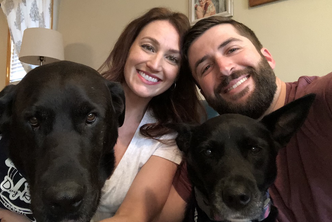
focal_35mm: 34
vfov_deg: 38.9
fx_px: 314
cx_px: 163
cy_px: 99
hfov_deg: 55.8
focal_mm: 2.87
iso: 500
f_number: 2.2
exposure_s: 1/24
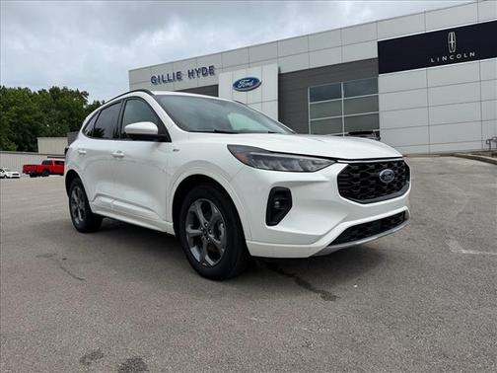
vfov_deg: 56.8
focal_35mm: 24
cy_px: 186
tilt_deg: -0.8
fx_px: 345
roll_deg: +3.1
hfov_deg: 71.6
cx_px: 248
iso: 80
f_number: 1.78
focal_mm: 6.76
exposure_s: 1/6711
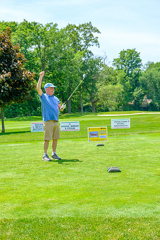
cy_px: 120
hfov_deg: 24.2
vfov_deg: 35.6
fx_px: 373
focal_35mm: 56
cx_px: 80
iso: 200
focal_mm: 37.4
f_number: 5
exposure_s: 1/500
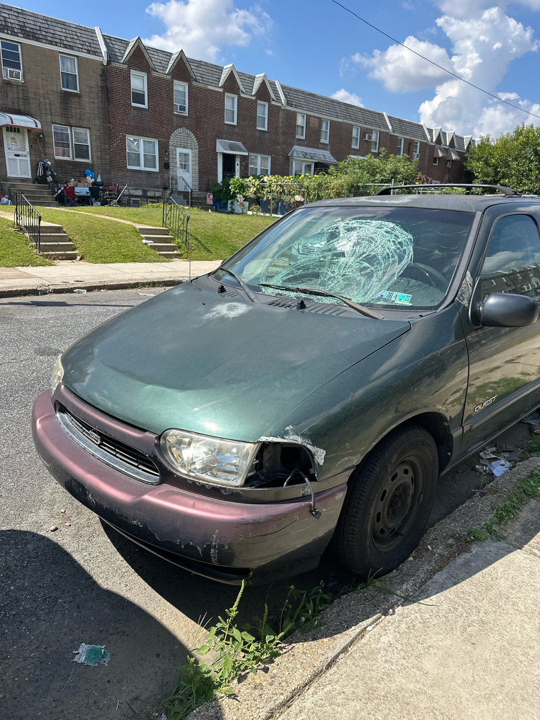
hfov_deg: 56.8
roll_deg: -3.5
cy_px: 360
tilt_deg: -14.6
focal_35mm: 24
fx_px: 499
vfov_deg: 71.6
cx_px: 270
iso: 80
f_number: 1.78
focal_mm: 6.86
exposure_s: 1/3356
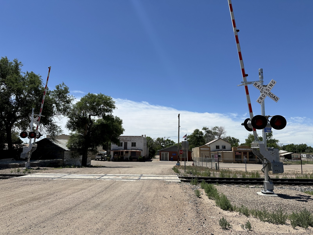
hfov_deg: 71.6
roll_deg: -0.2
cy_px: 118
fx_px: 217
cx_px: 156
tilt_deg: +6.2
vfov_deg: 56.8
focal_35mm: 24
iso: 80
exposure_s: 1/7576
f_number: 1.78
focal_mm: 6.86
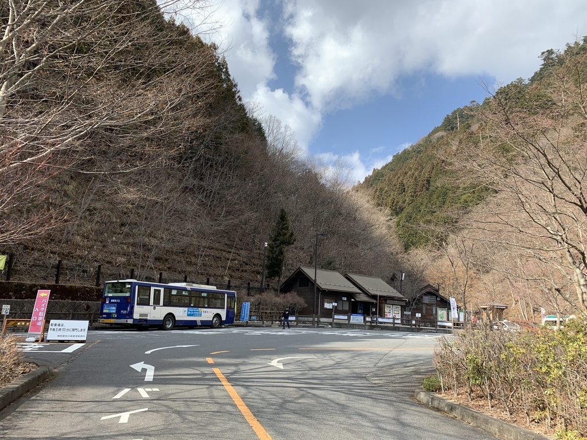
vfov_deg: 53.1
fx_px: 441
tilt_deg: +10.8
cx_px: 294
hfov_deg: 67.3
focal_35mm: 26
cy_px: 220
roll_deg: +0.1
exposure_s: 1/1043
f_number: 1.8
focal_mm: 4.25
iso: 25
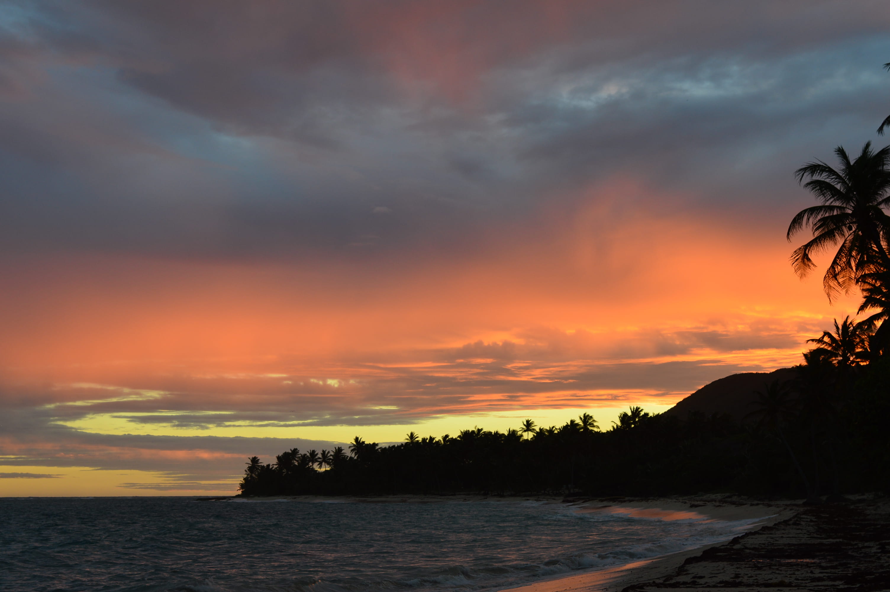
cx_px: 445
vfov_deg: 18.1
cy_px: 296
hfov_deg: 27.0
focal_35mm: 75
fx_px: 1853
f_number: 5
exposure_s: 1/80
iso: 220
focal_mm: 50
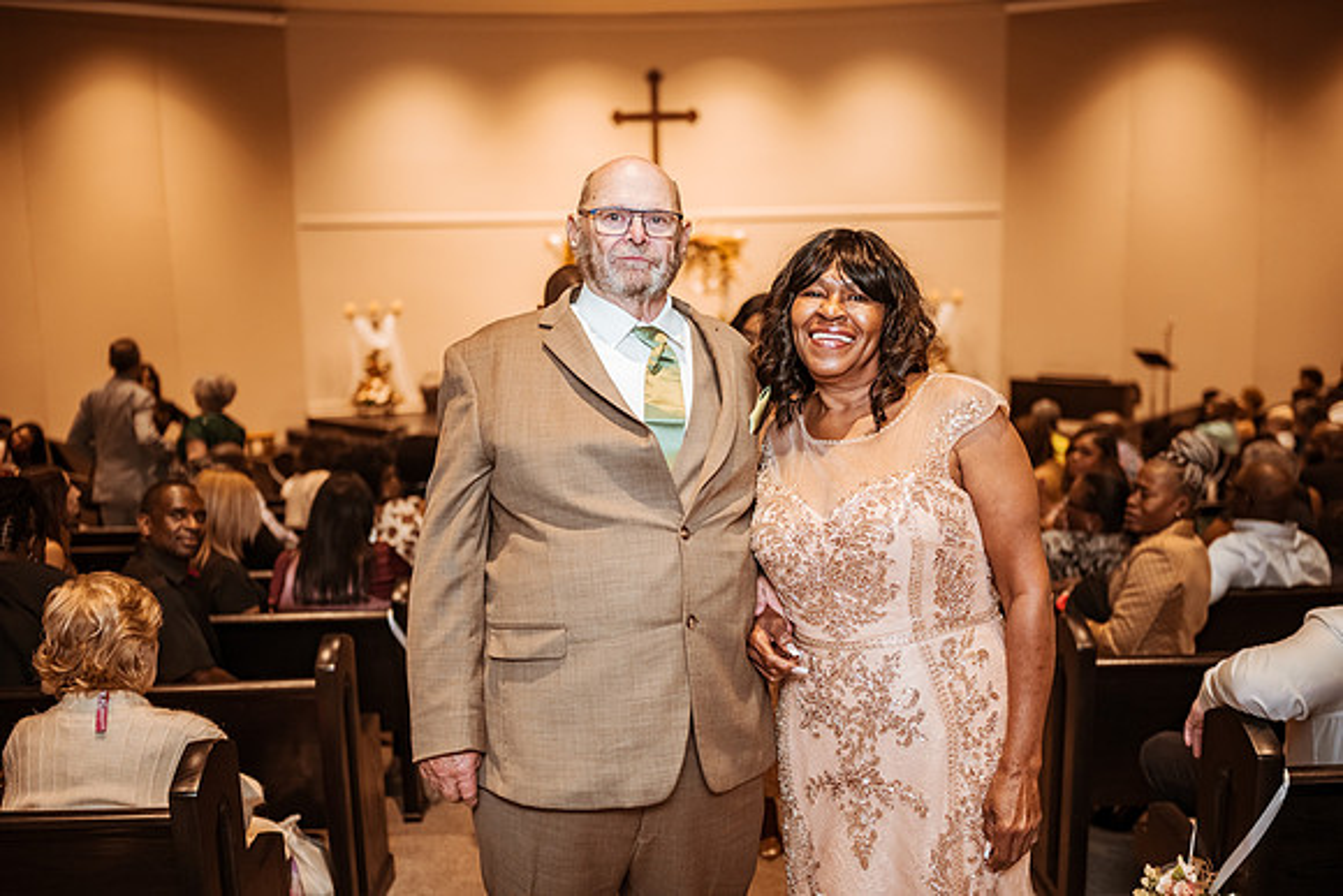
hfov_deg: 54.4
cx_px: 672
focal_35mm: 35
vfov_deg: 37.9
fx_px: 1306
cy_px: 448
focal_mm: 35
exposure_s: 1/400
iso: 1000
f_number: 1.8
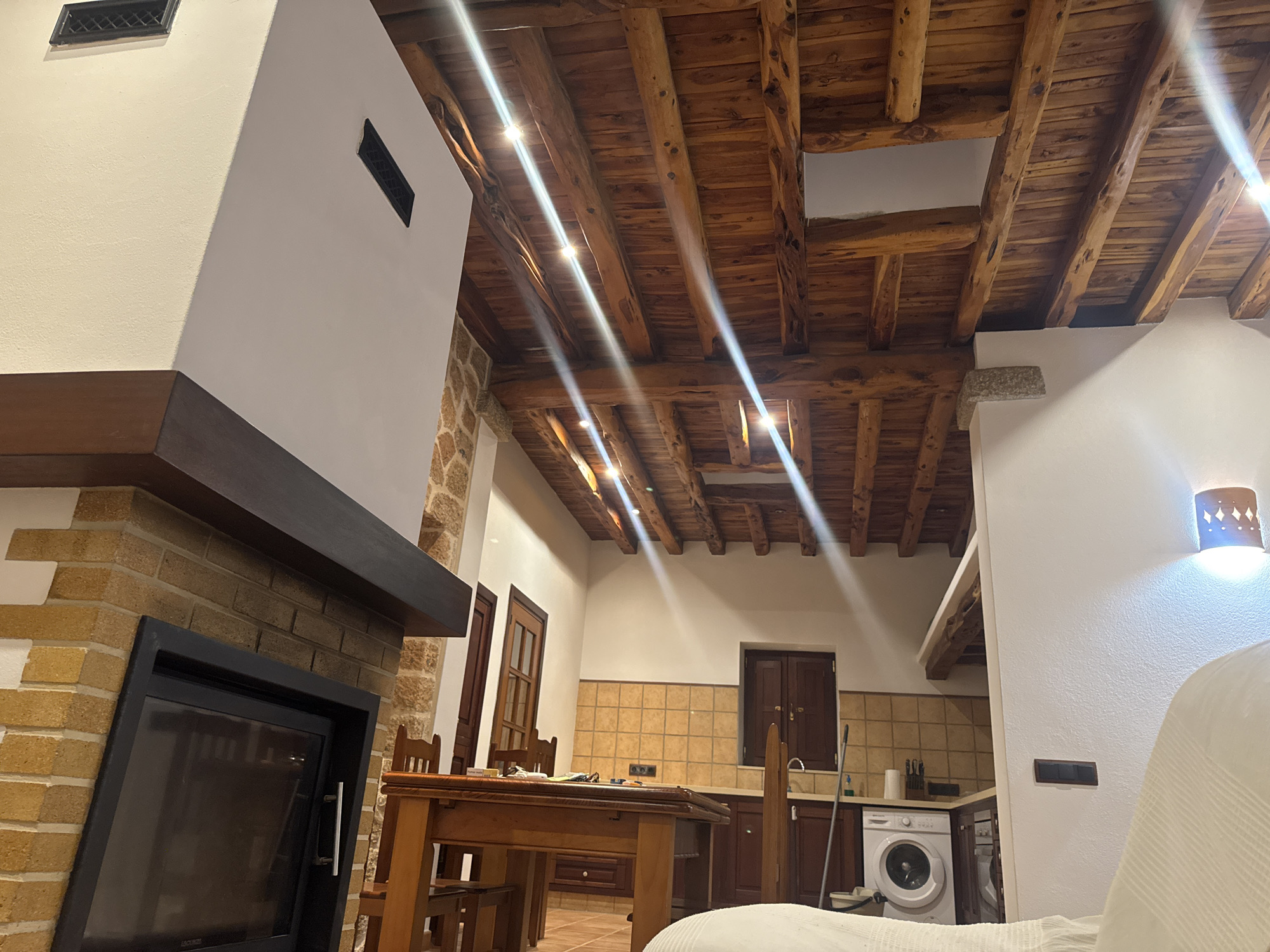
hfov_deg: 71.6
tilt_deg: +22.1
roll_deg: -4.2
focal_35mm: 24
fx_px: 881
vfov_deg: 56.8
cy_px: 476
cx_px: 635
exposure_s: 1/50
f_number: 1.78
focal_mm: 6.76
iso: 500
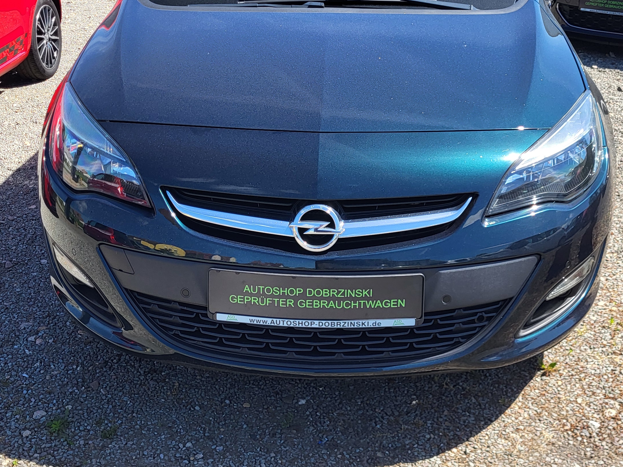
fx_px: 864
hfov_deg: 39.7
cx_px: 301
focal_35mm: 48
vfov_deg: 30.1
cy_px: 164
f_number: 1.8
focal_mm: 5.4
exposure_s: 1/1160
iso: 40
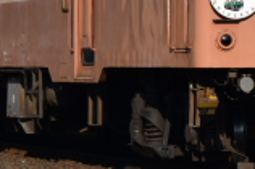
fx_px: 2364
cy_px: -114
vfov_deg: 4.1
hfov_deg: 6.2
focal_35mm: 334
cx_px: 261
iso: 100
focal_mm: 55
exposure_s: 1/800
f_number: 5.6
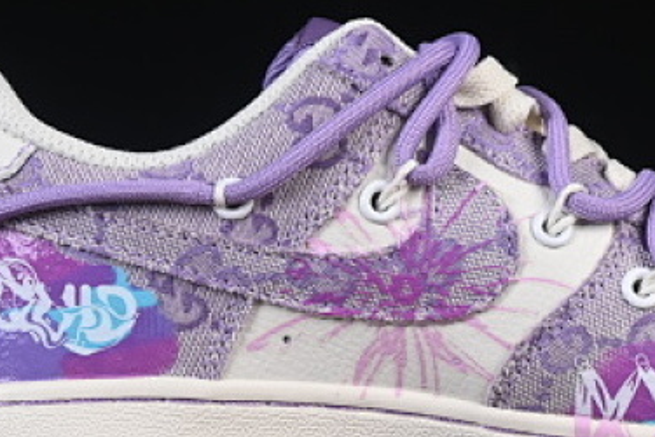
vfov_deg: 6.4
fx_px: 3930
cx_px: 501
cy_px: 182
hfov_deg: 9.5
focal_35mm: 216
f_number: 8
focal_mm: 50
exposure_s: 1/80
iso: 160
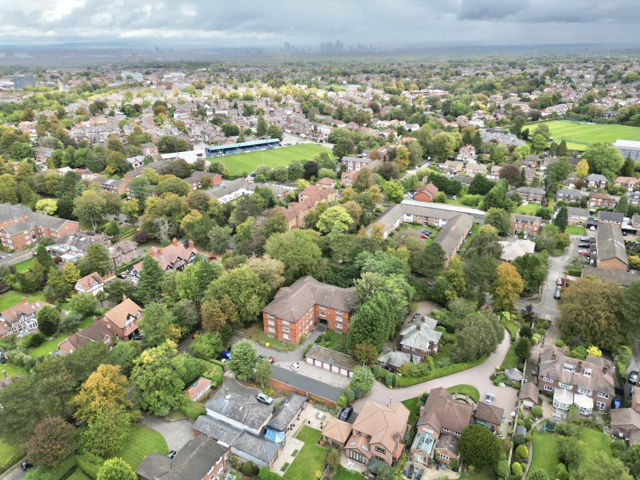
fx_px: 444
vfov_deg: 56.8
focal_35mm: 24
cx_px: 320
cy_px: 240
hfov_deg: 71.6
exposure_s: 1/1250
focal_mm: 6.72
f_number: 1.7
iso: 200
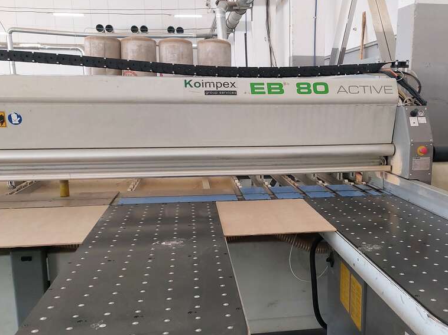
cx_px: 283
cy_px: 214
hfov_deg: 48.5
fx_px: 492
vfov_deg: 37.4
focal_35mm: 38
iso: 250
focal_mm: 5.23
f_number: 1.8
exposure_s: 1/100
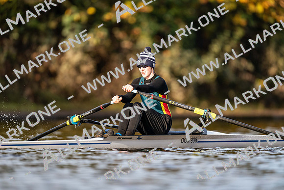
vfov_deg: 2.3
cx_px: 142
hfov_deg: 3.4
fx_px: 4734
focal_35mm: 600
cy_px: 95
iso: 1000
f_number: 4
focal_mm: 600
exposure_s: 1/2500
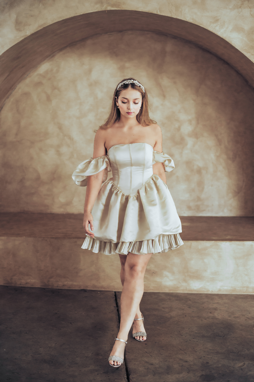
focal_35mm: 50
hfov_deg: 27.0
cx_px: 127
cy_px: 191
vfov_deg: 39.6
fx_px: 529
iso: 1600
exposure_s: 1/1600
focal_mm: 50
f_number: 2.5
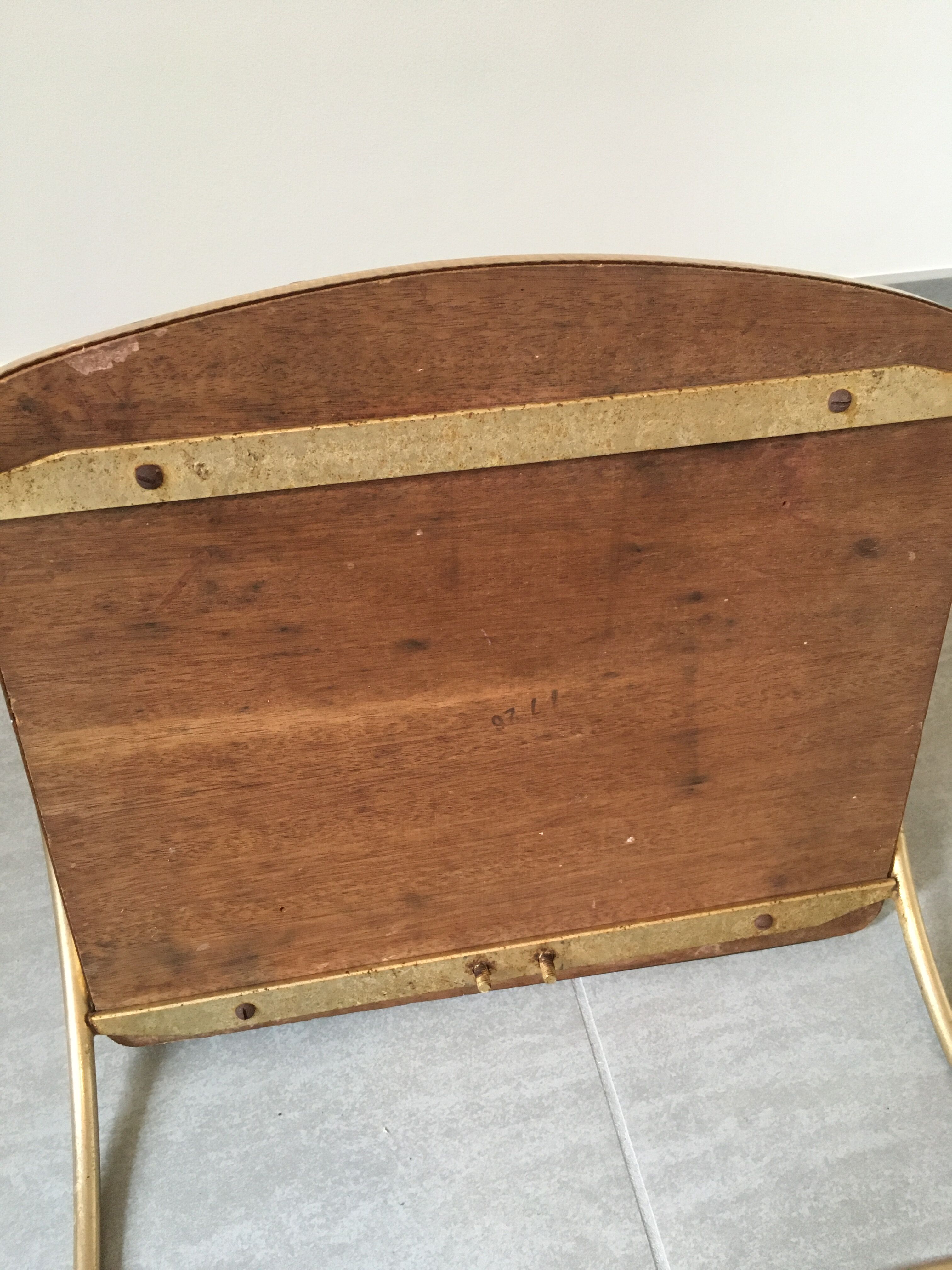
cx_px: 476
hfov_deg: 48.2
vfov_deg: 61.7
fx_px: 1063
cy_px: 635
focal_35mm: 29
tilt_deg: -45.1
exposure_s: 1/25
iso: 200
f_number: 2.2
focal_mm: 4.15
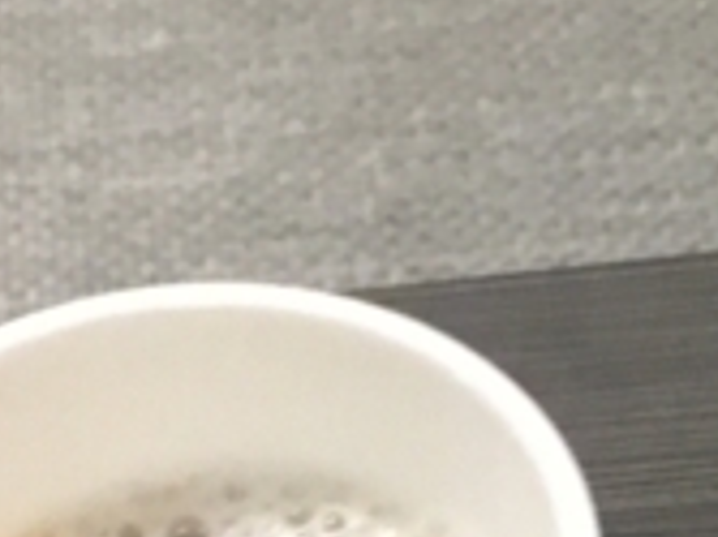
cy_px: 962
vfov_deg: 8.0
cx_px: 851
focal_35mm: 178
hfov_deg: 10.9
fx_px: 3689
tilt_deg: -50.8
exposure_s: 1/4
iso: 50
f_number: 2.2
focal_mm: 4.15
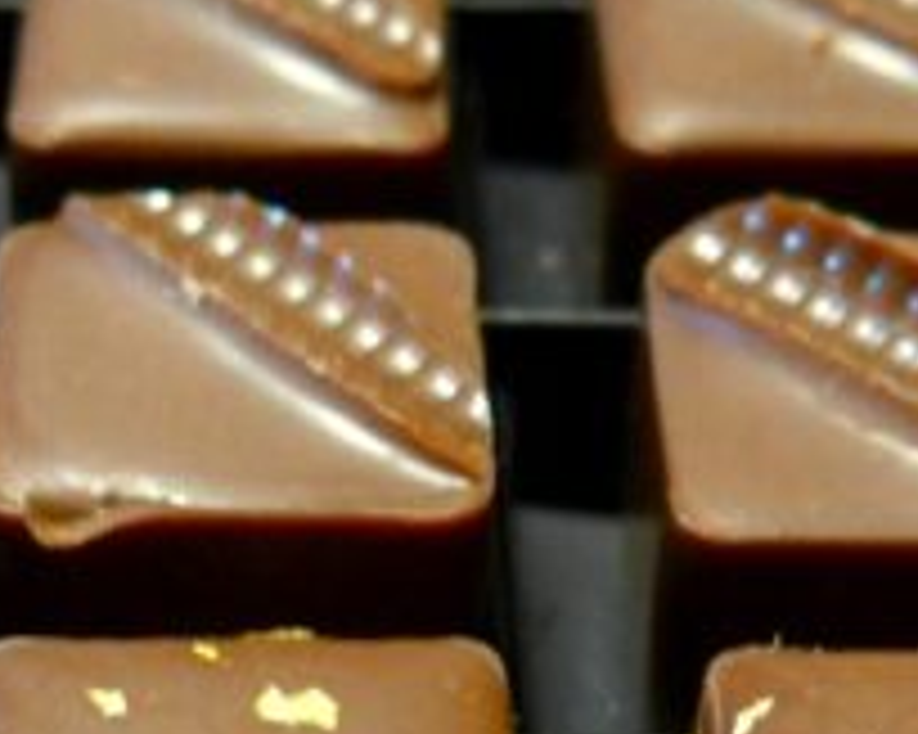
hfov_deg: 17.9
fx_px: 2906
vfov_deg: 14.2
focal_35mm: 107
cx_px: 378
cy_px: 671
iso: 400
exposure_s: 1/5
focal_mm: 6
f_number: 2
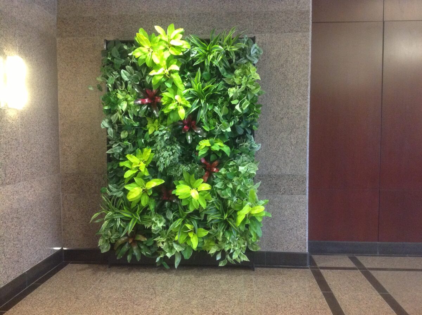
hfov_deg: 52.7
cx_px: 211
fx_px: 426
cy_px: 158
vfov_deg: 40.6
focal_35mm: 35
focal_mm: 4.28
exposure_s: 1/15
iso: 320
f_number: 2.4
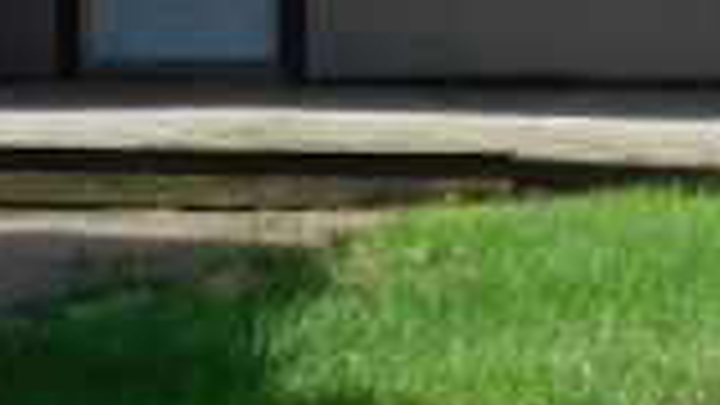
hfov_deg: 12.3
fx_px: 3322
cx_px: 194
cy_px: -616
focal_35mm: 174
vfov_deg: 6.6
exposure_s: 1/800
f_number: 3.6
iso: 125
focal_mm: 7.1
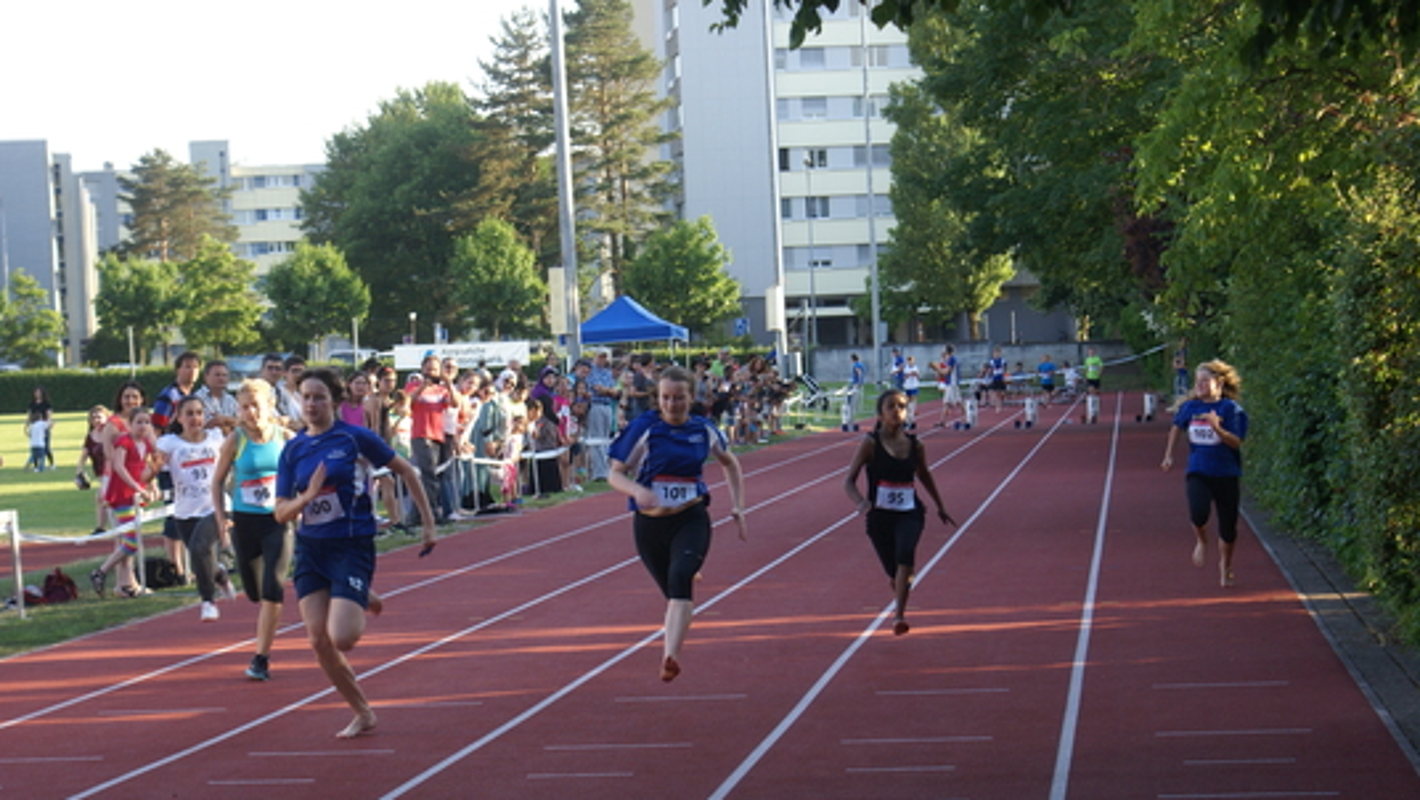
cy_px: 468
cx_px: 713
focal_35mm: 95
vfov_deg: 12.8
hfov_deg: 22.4
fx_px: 3578
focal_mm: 60
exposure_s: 1/200
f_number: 5.6
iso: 320
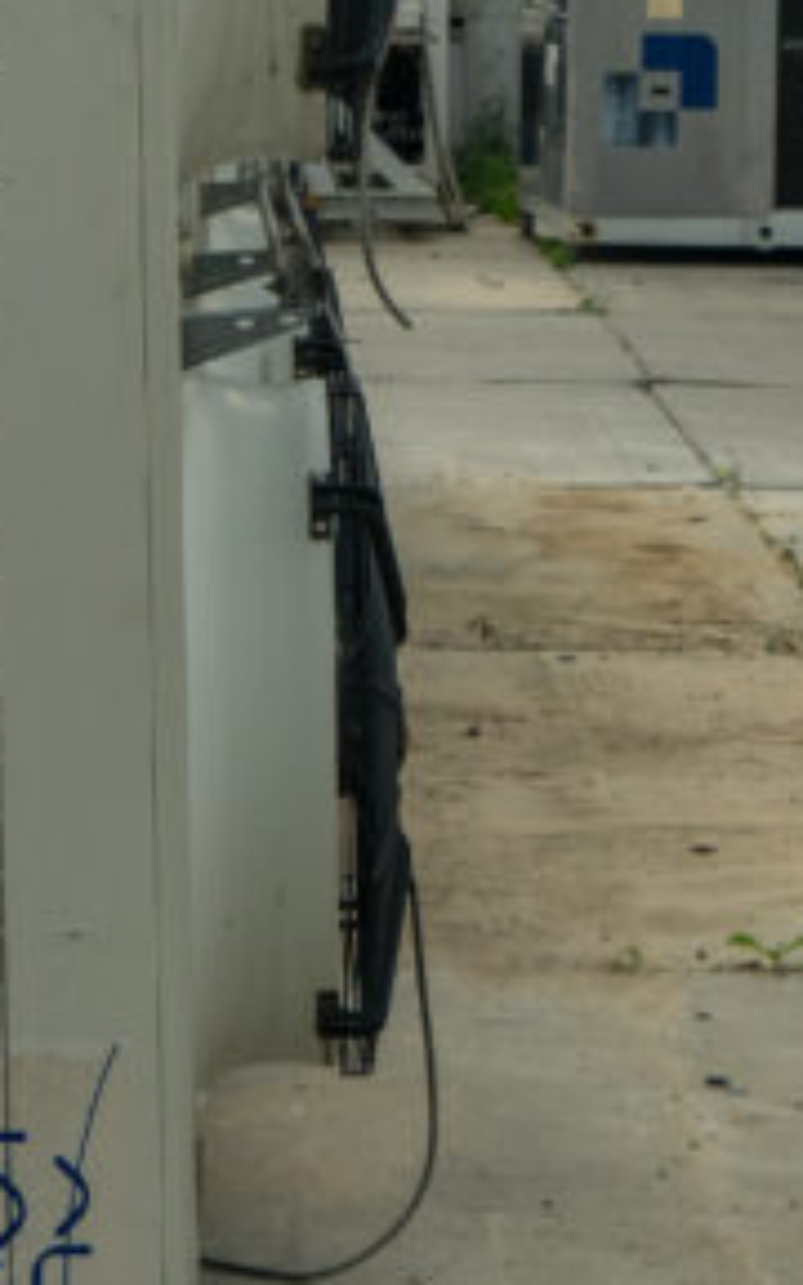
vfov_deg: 17.8
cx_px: 40
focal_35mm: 116
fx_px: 4062
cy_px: 288
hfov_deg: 11.2
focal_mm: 32
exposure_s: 1/320
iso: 640
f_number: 5.6
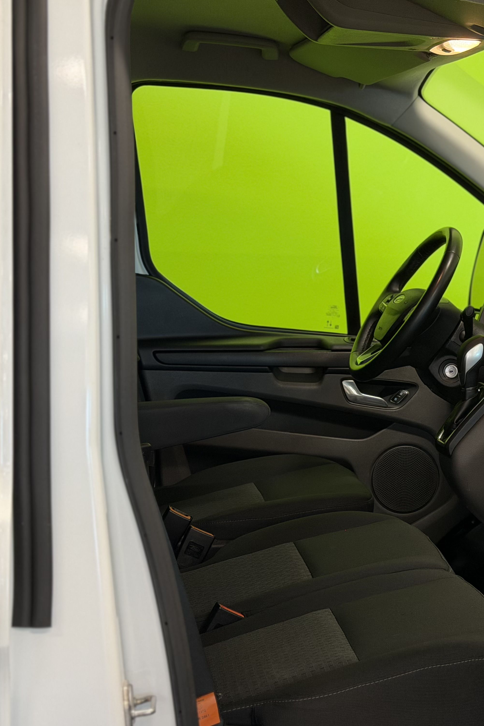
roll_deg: -0.7
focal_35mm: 67
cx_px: 437
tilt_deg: -6.8
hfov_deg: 19.9
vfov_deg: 30.1
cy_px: 364
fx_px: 1351
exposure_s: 1/60
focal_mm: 6.76
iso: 100
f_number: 1.78
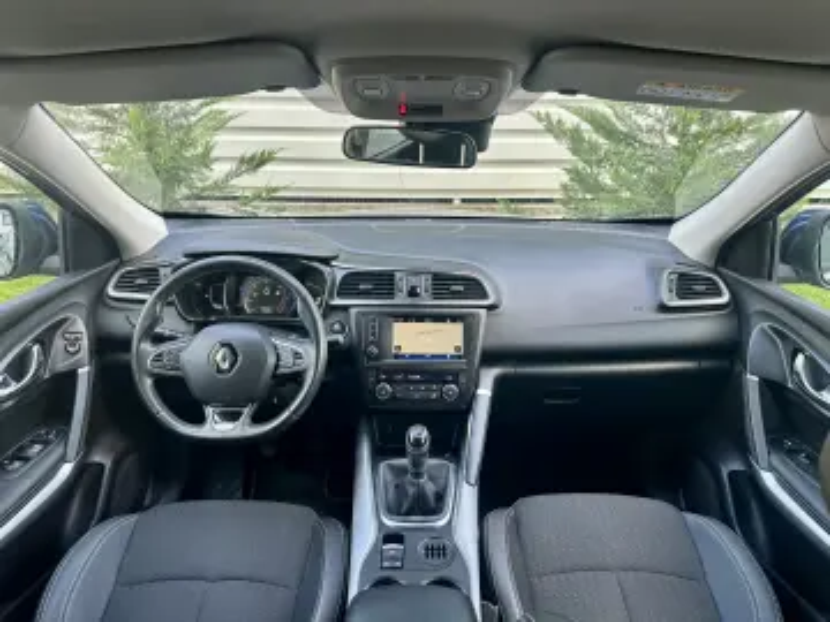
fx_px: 575
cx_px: 415
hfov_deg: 71.6
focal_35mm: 24
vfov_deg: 56.8
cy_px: 311
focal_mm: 6.86
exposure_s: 1/110
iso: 64
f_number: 1.78
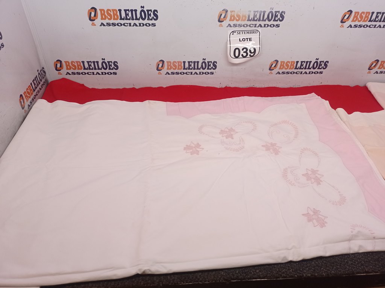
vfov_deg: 49.7
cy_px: 144
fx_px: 311
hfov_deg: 63.5
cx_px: 192
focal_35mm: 28
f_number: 1.79
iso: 121
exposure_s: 1/60
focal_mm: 4.7
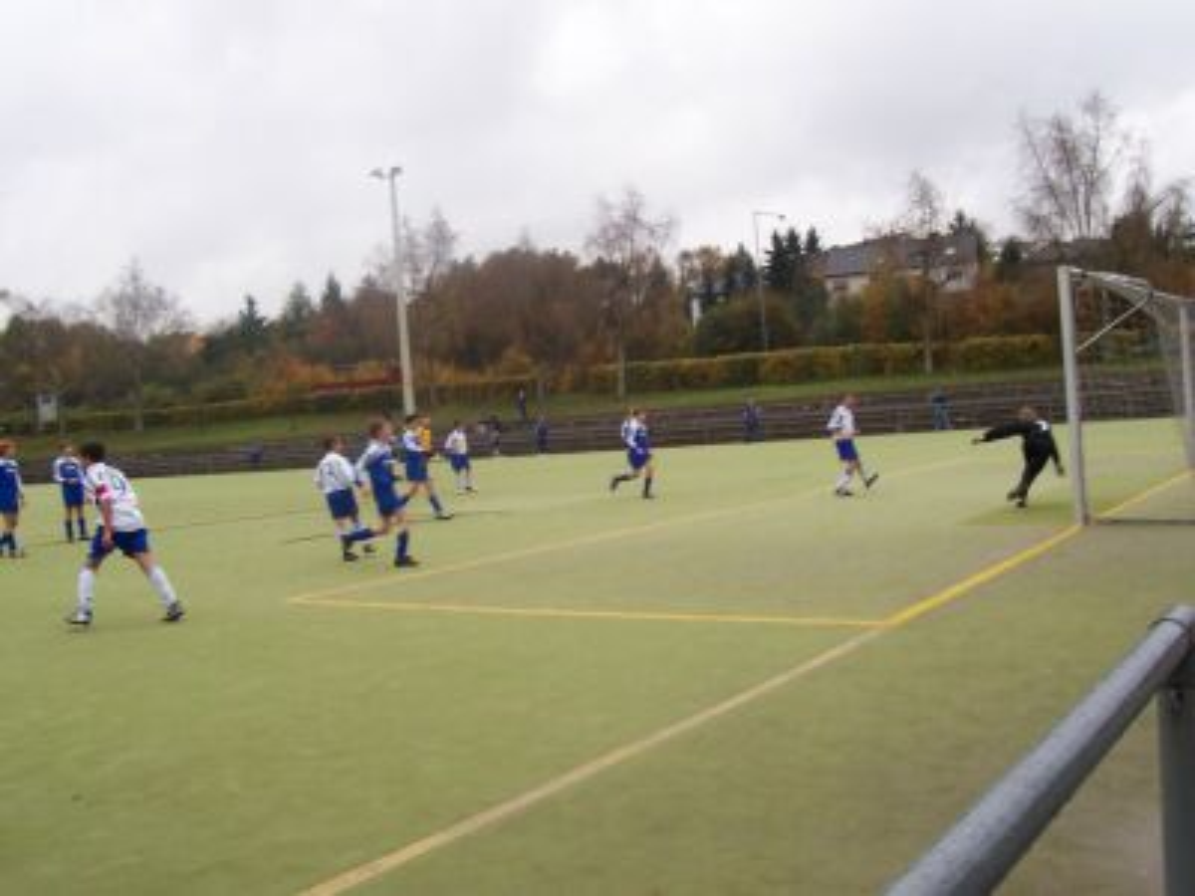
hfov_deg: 50.1
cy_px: 448
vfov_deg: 38.7
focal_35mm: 37
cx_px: 598
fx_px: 1277
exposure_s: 1/180
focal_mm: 5.6
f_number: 5.6
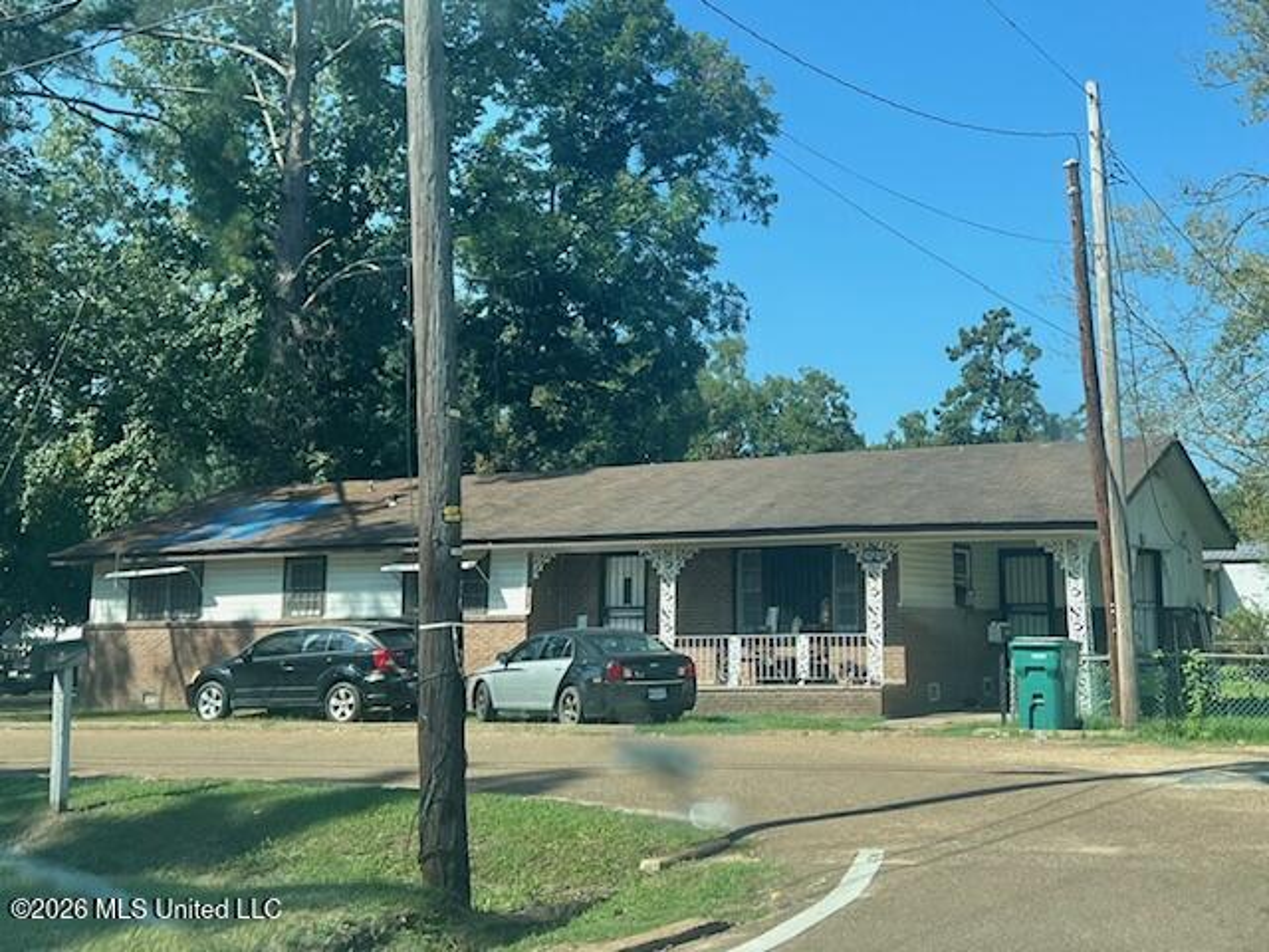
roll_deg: -1.4
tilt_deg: +10.5
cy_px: 476
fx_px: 953
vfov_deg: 53.1
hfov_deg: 67.3
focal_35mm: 26
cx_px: 634
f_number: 1.5
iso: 50
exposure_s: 1/2083
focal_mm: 5.7
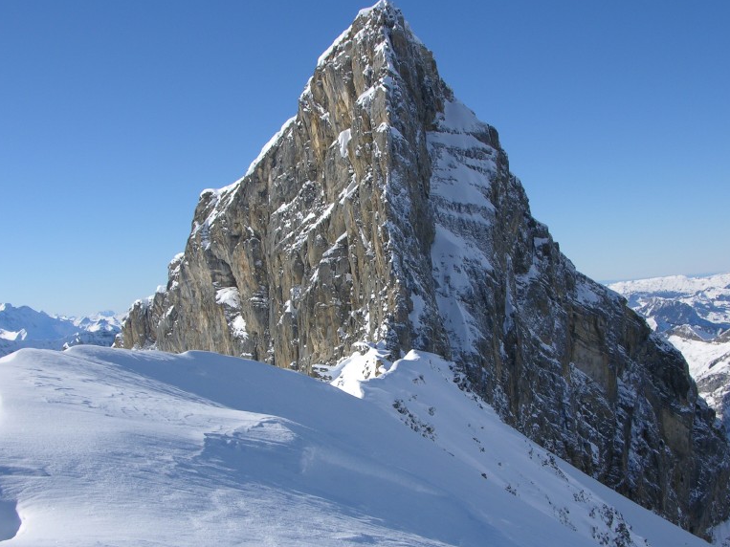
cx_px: 371
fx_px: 991
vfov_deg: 30.7
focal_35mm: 47
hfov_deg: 40.4
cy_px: 349
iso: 50
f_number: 7.1
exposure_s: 1/300
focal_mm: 8.9
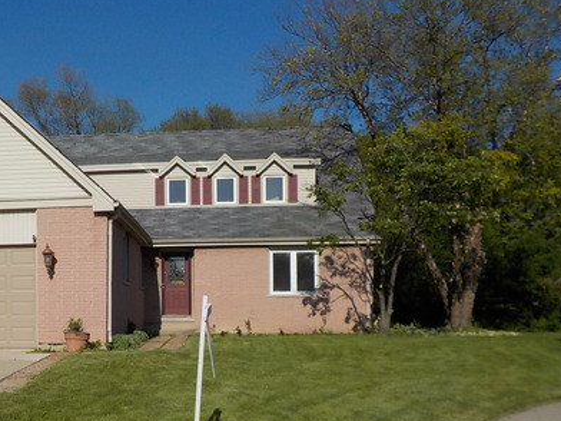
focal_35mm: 49
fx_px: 794
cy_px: 278
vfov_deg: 29.5
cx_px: 112
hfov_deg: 37.5
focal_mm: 4.1
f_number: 6.6
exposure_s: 1/800
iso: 125
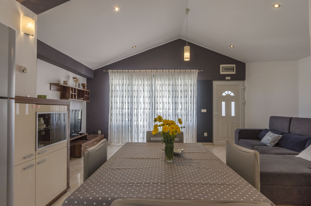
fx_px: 168
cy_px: 103
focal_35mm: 20
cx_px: 156
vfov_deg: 63.0
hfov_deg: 85.5
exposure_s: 1/100
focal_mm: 13
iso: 320
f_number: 9
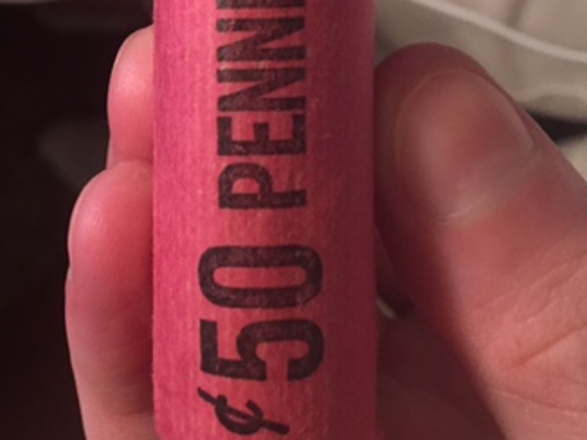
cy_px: 67
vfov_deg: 25.0
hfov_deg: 32.6
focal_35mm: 57
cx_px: 90
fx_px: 966
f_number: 2.2
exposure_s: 1/30
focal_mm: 4.15
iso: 125
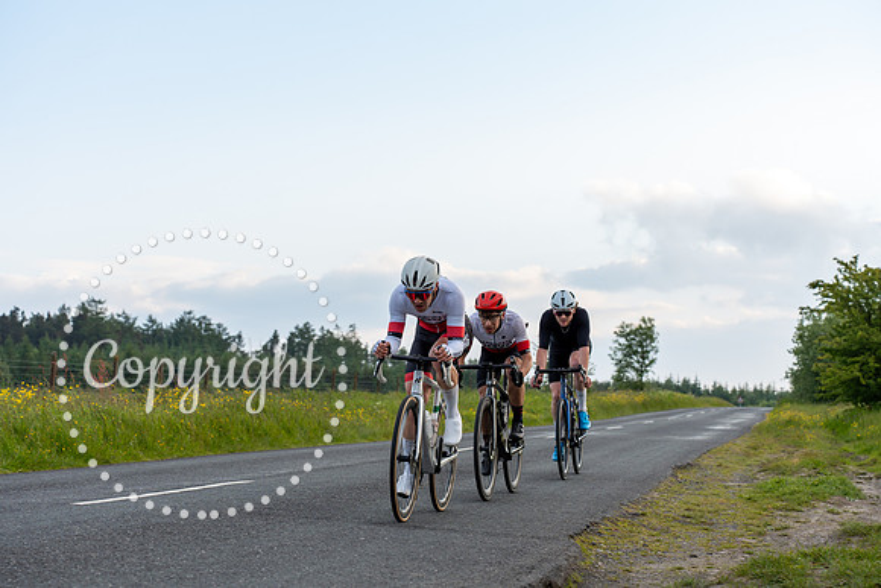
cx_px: 440
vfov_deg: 19.5
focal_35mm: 70
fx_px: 1713
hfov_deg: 28.8
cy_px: 294
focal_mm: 70
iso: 320
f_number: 5
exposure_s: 1/400
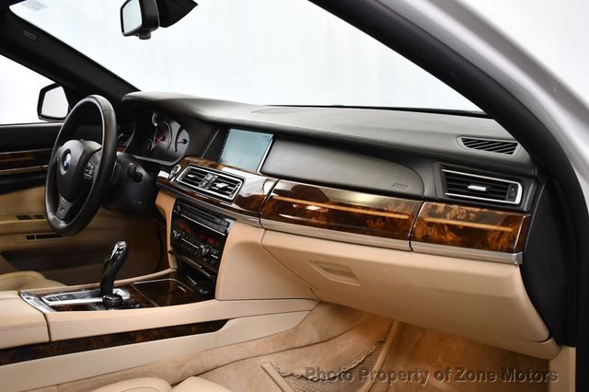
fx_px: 605
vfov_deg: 35.9
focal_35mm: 37
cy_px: 196
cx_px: 294
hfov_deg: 51.9
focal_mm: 25
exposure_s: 1/125
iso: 2200
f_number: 4
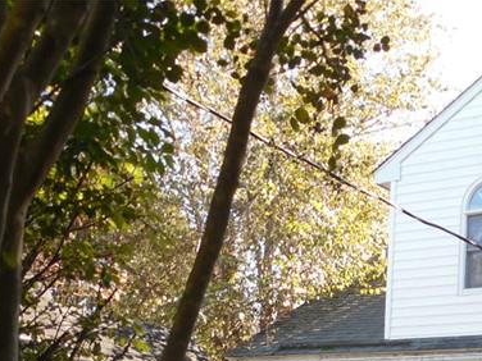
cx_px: 483
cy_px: 490
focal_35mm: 68
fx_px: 947
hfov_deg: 27.0
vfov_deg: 19.6
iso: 125
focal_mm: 4.5
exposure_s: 1/160
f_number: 3.3
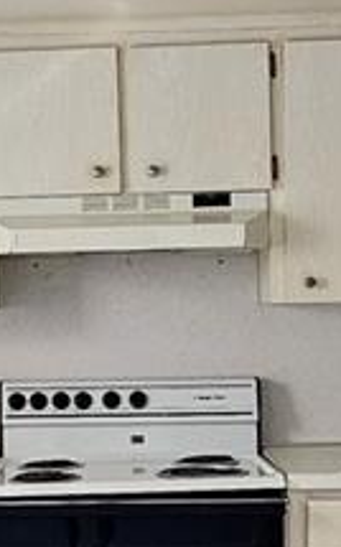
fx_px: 1147
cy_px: 336
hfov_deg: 16.8
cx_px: 74
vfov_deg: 26.8
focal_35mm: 77
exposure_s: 1/60
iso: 80
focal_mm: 2.2
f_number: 2.2
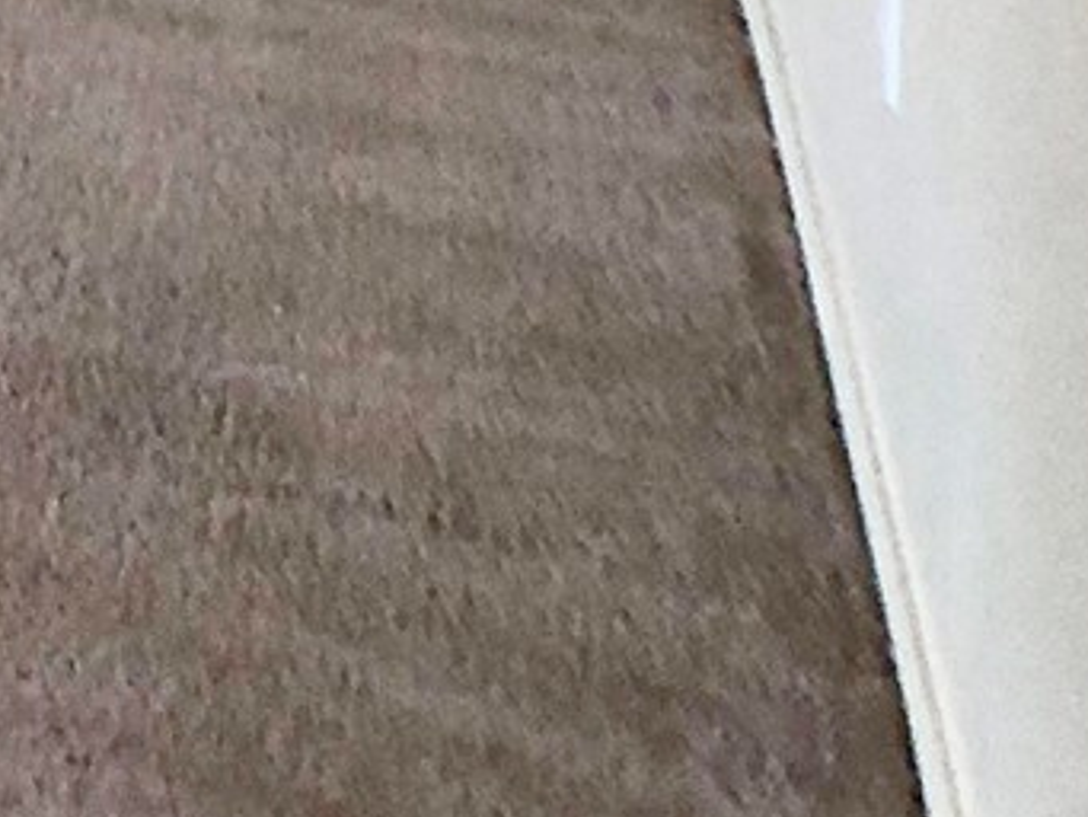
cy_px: -1510
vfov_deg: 7.8
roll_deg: -1.0
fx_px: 5282
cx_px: -1417
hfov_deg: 10.4
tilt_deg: +0.4
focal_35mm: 168
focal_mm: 4
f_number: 1.8
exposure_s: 1/24
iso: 40
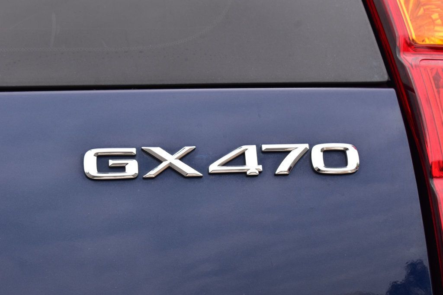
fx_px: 1015
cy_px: 148
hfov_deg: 24.6
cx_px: 222
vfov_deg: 16.5
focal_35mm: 82
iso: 400
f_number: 9
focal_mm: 55
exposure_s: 1/160
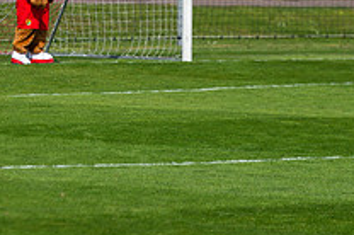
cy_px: 15
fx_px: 5773
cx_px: 12
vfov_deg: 2.3
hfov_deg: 3.5
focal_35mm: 588
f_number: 3.2
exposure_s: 1/2000
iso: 100
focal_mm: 200
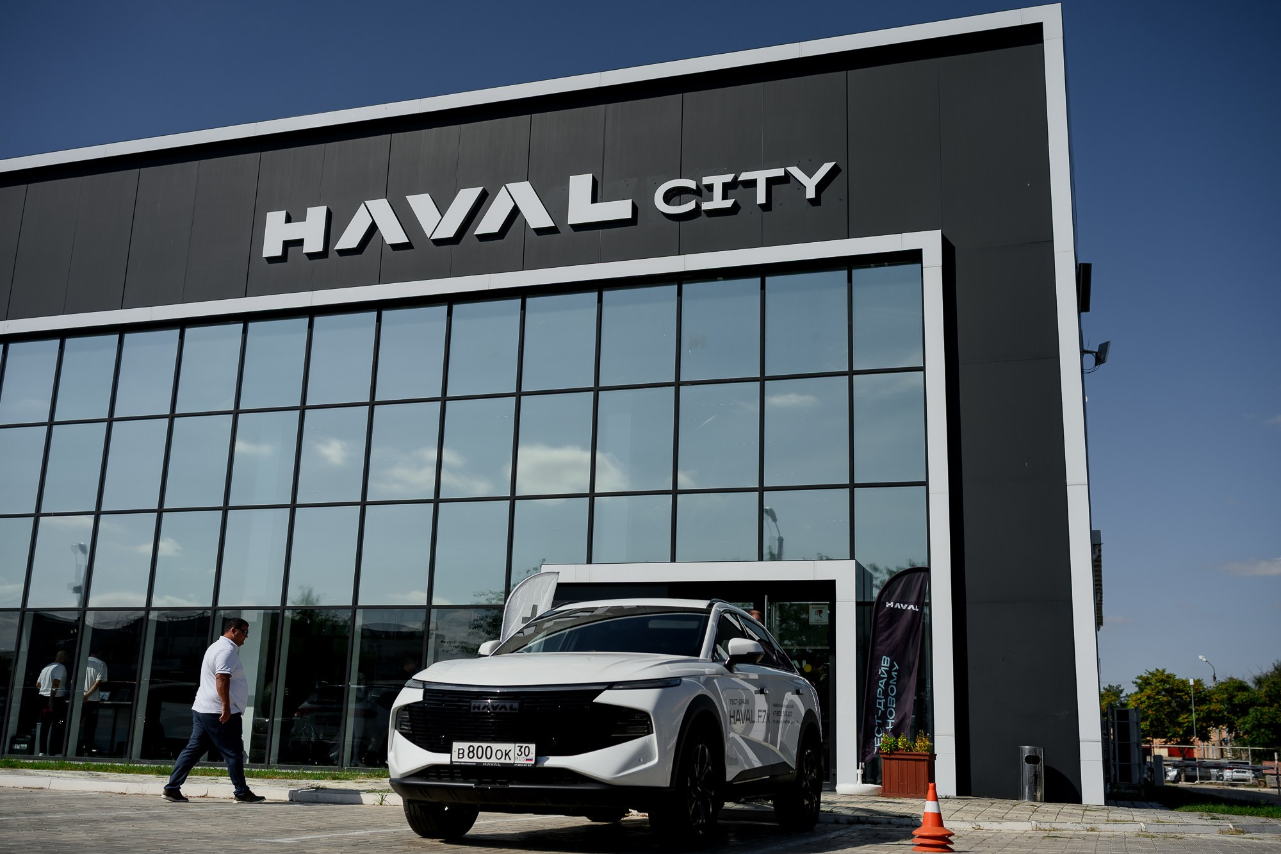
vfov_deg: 37.2
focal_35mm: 36
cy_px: 427
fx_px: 1268
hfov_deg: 53.6
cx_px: 652
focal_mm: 35
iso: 50
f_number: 2.8
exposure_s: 1/3200
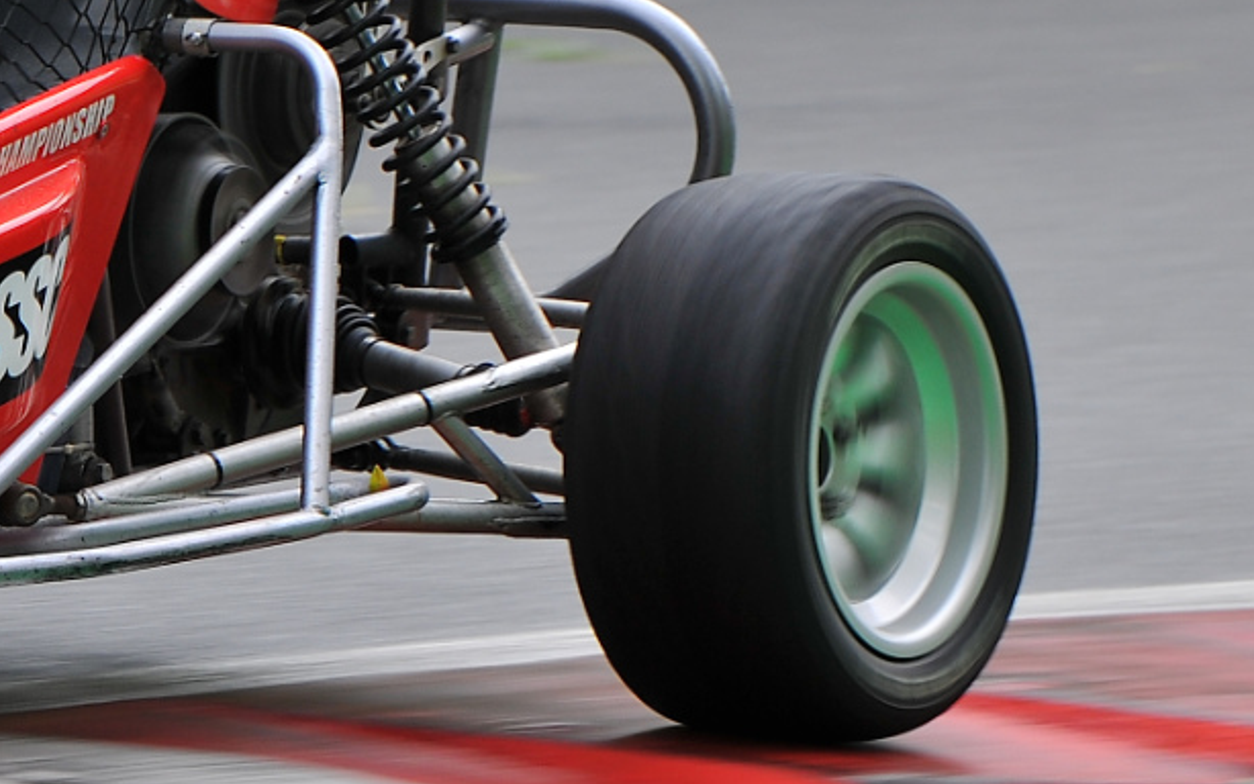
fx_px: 22697
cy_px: 142
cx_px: -727
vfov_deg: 2.0
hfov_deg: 3.2
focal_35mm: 664
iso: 140
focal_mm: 200
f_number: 4.5
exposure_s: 1/200
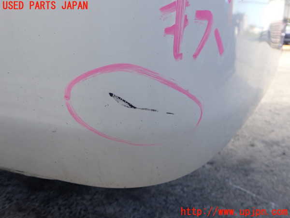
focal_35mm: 30
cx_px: 145
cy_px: 109
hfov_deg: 60.0
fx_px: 251
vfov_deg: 46.8
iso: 320
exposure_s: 1/400
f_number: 3.2
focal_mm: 5.4
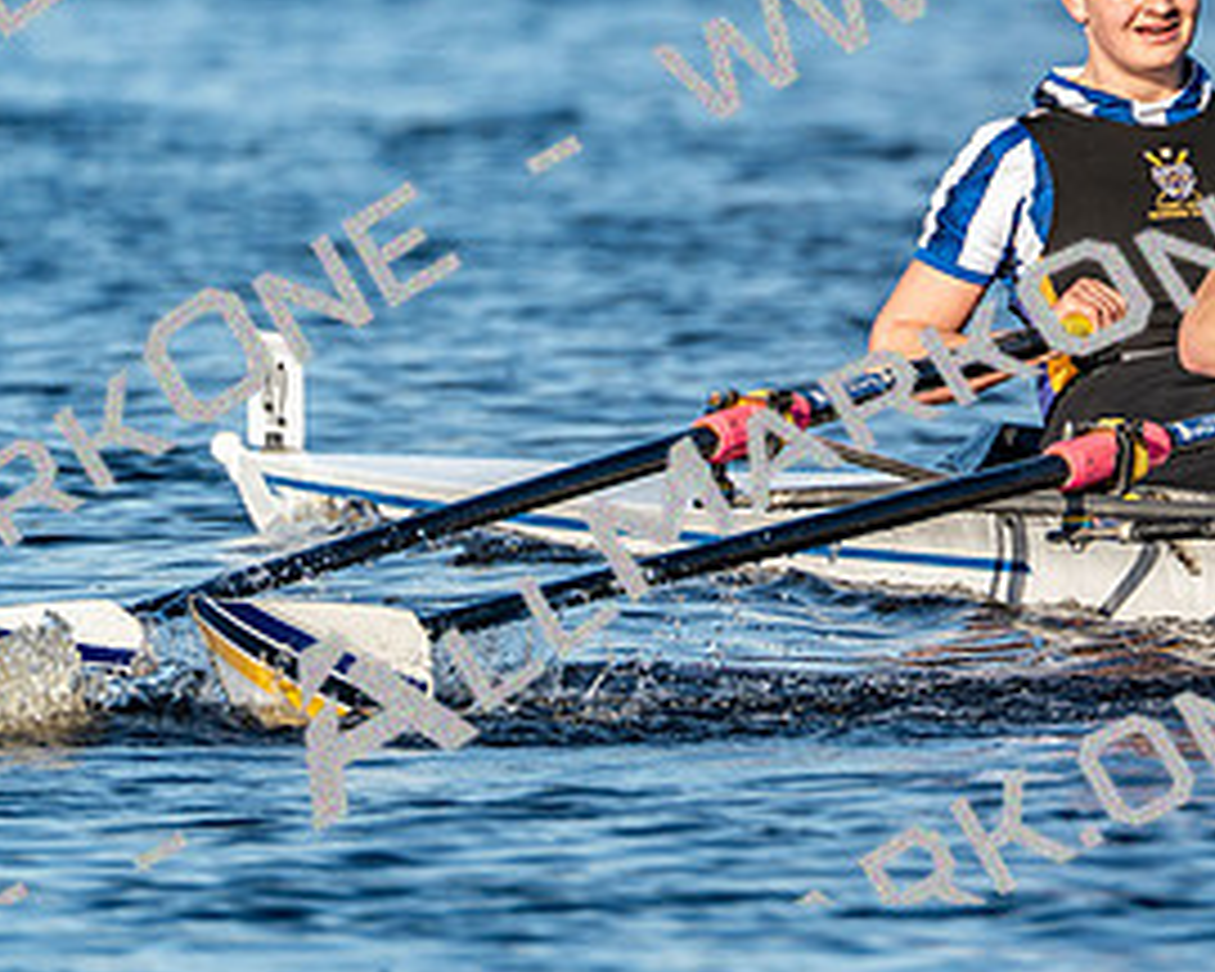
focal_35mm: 1209
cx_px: 1210
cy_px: 133
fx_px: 43475
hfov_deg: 1.6
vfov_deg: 1.3
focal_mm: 600
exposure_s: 1/2000
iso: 400
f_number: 6.3
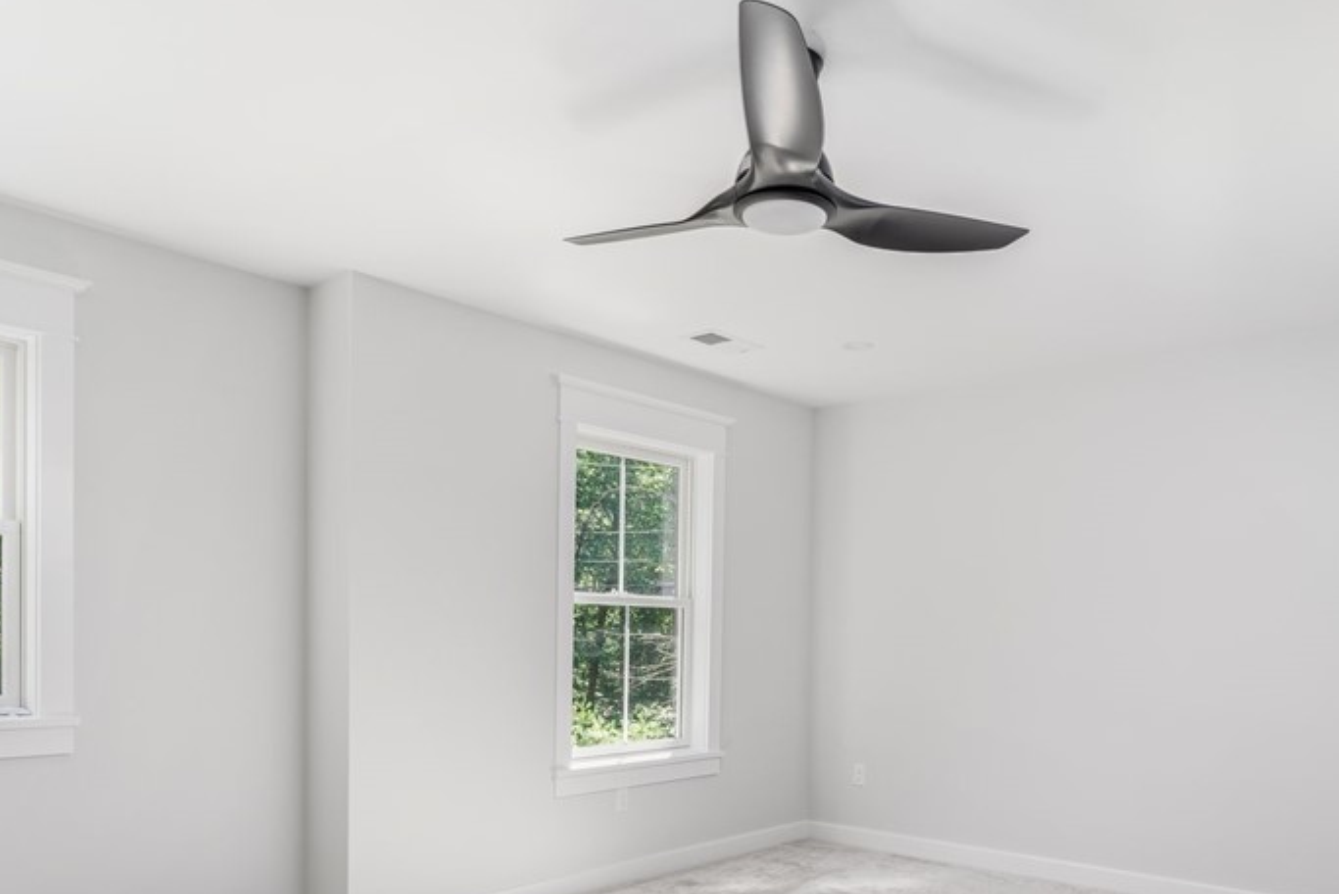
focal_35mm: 27
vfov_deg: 46.5
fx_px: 1005
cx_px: 767
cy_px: 652
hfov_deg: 67.0
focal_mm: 17
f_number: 7.1
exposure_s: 1/200
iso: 640
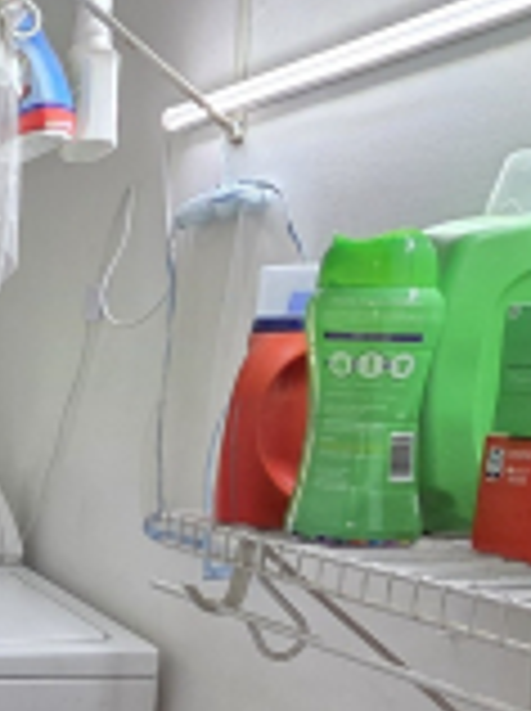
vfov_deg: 34.5
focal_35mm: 55
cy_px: 506
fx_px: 1128
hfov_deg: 19.5
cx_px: -432
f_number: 2.2
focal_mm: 2.2
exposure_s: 1/120
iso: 320
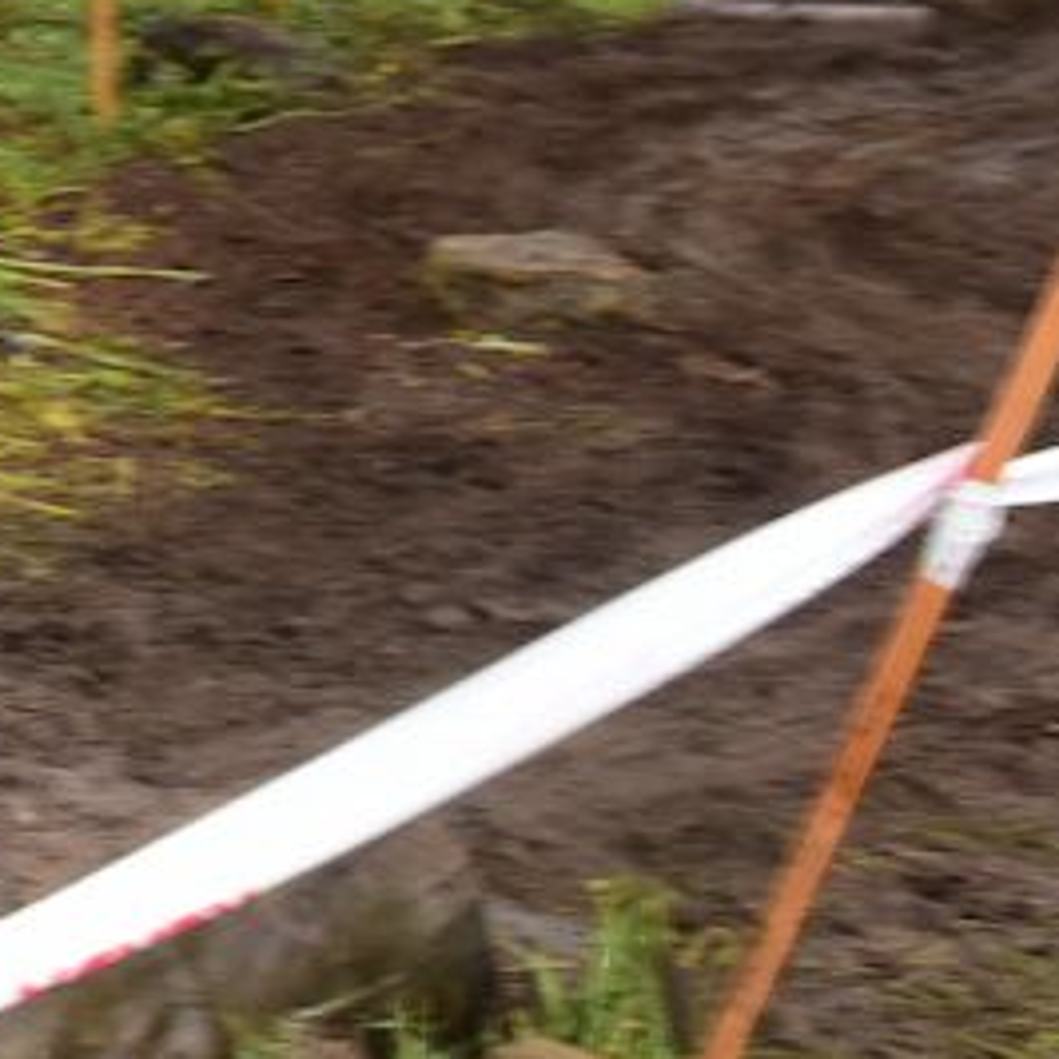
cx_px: -1238
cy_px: -36
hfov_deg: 12.1
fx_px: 4257
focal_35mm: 123
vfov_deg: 13.9
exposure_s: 1/200
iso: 1000
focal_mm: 32
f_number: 11
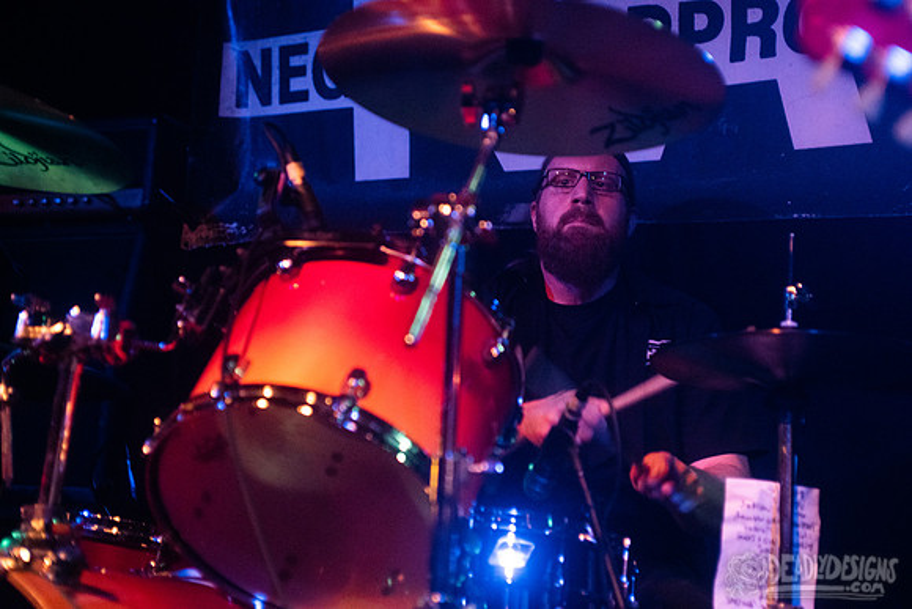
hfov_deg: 28.8
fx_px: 1774
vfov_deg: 19.5
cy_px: 304
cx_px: 456
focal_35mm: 70
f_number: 3.2
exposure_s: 1/125
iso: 3200
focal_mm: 70
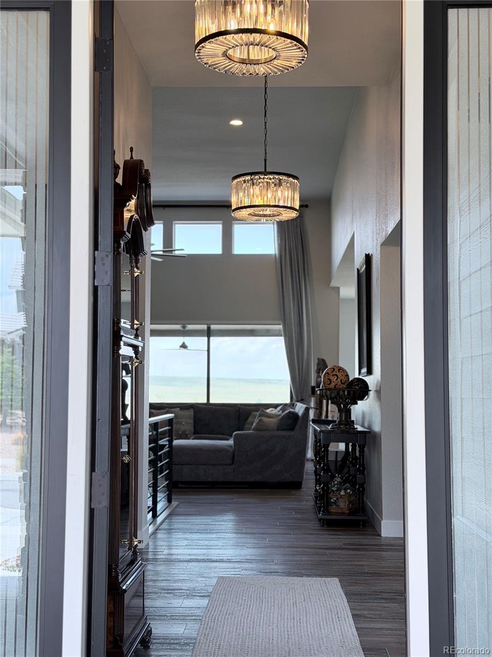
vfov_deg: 39.7
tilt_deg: +2.9
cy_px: 328
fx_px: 910
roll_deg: -0.7
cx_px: 246
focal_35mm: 48
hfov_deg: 30.3
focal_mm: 6.76
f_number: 1.78
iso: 80
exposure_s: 1/248
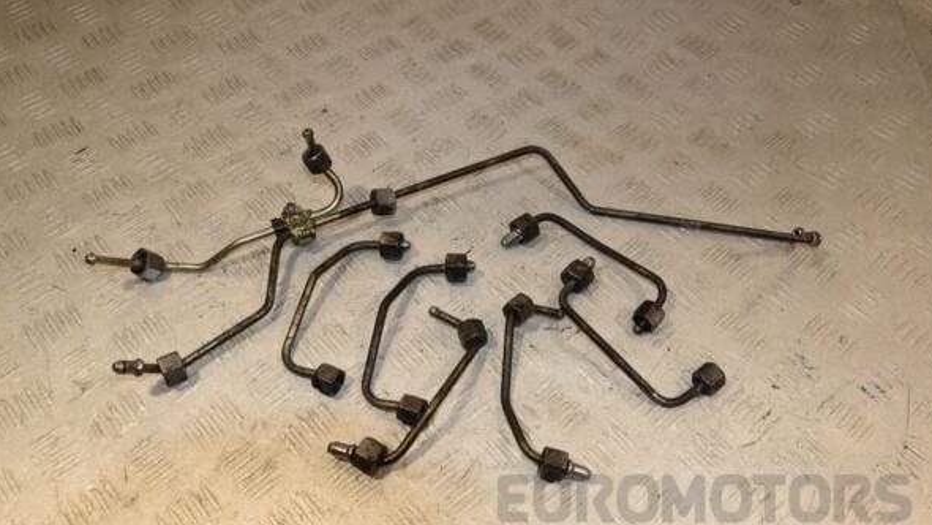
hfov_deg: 58.7
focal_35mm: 34
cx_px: 468
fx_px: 829
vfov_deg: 35.1
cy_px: 288
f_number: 8
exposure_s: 1/200
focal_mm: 21
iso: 800
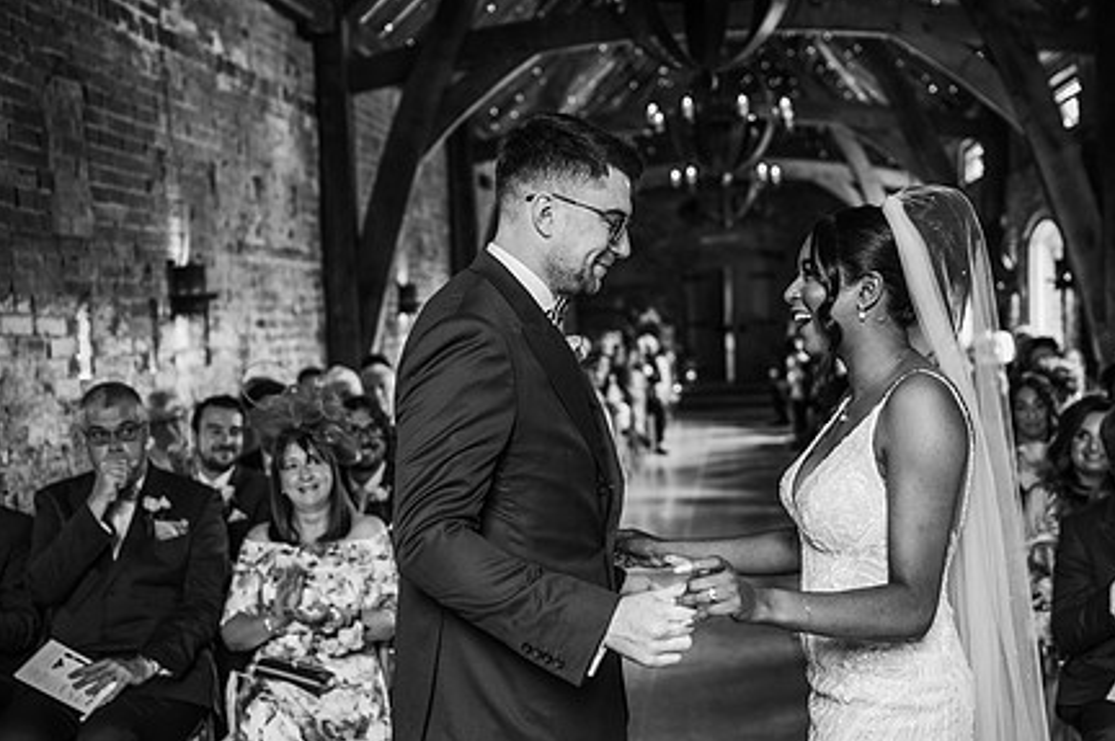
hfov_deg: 41.9
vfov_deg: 28.6
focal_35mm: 47
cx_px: 614
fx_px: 1454
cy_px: 418
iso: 900
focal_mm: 35
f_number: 2.2
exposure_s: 1/200
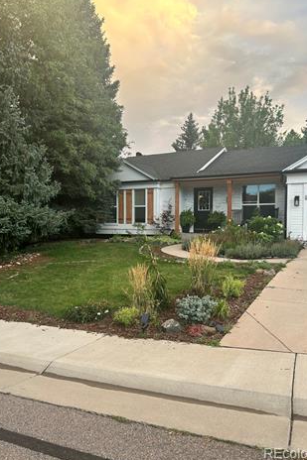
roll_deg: -0.3
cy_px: 226
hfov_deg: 46.3
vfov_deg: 65.5
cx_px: 164
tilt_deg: +0.5
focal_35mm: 28
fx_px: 358
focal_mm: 5.7
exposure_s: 1/141
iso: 32
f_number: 1.5
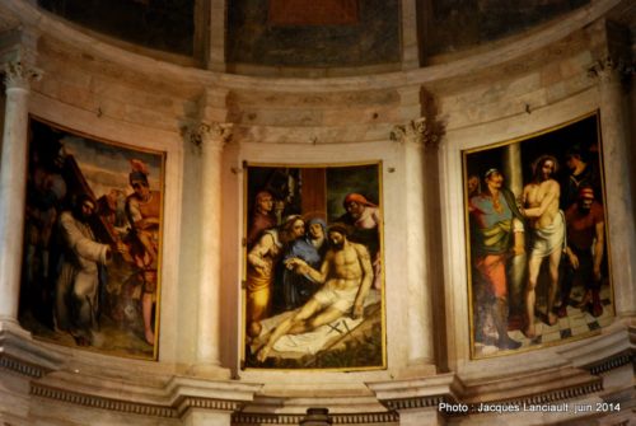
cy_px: 213
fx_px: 1592
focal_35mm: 90
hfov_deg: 22.6
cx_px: 318
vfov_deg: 15.2
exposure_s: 1/8
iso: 1000
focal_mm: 60
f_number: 4.5
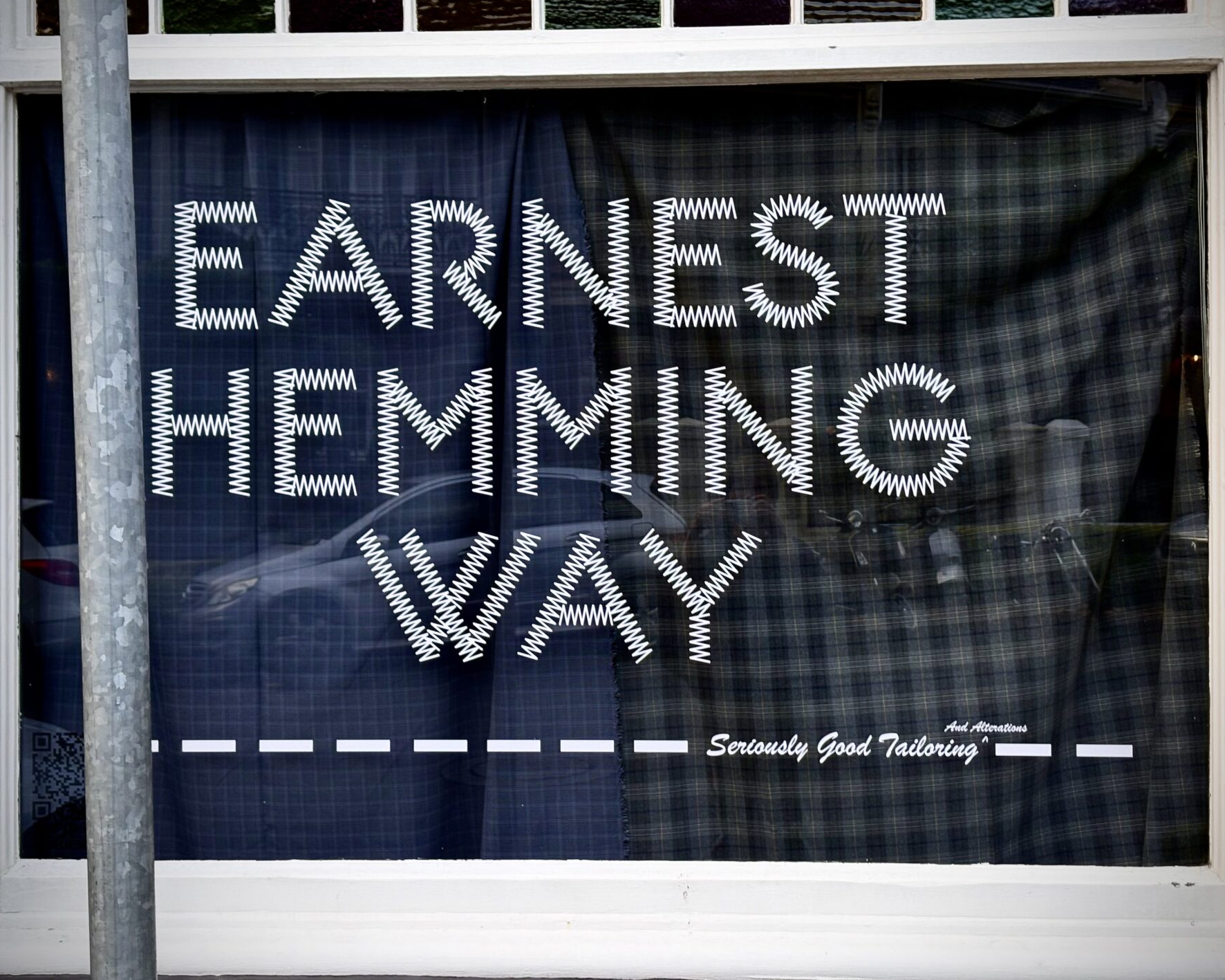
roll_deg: -0.6
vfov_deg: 27.6
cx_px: 625
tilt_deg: +0.9
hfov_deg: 34.2
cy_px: 491
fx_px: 1994
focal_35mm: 55
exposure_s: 1/65
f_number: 1.6
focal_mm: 5.96
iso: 50
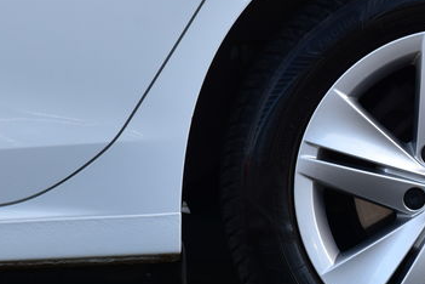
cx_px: 516
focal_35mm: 406
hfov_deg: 5.1
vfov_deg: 3.4
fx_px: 4798
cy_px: 163
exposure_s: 1/160
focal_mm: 95
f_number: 9
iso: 400
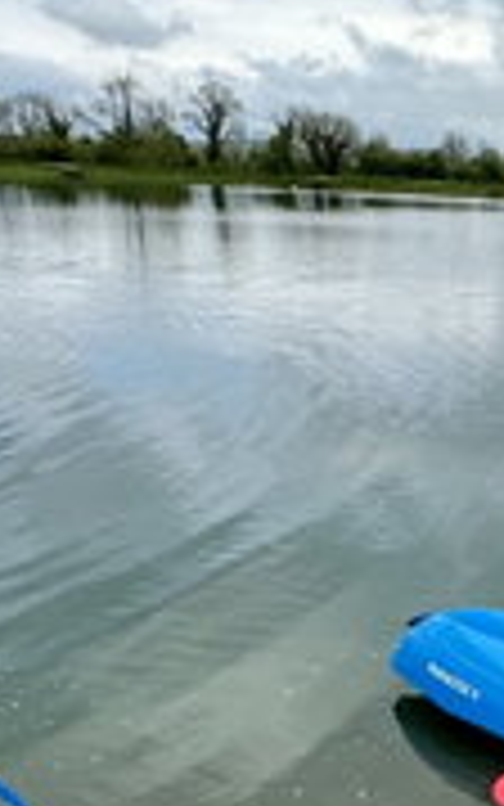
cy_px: 599
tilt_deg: -18.6
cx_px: 724
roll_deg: -2.5
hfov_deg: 20.9
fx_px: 1186
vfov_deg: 36.7
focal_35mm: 54
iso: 50
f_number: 2.2
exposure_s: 1/1709
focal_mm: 2.22
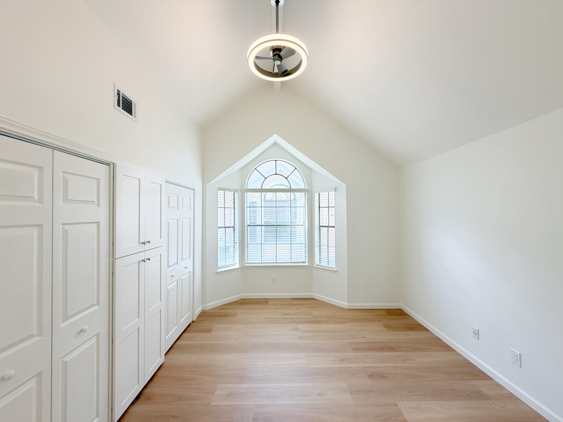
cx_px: 282
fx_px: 228
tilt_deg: +1.1
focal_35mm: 14
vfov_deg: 85.7
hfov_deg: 102.1
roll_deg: +0.1
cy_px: 211
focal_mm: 2.22
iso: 100
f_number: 2.2
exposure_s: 1/120
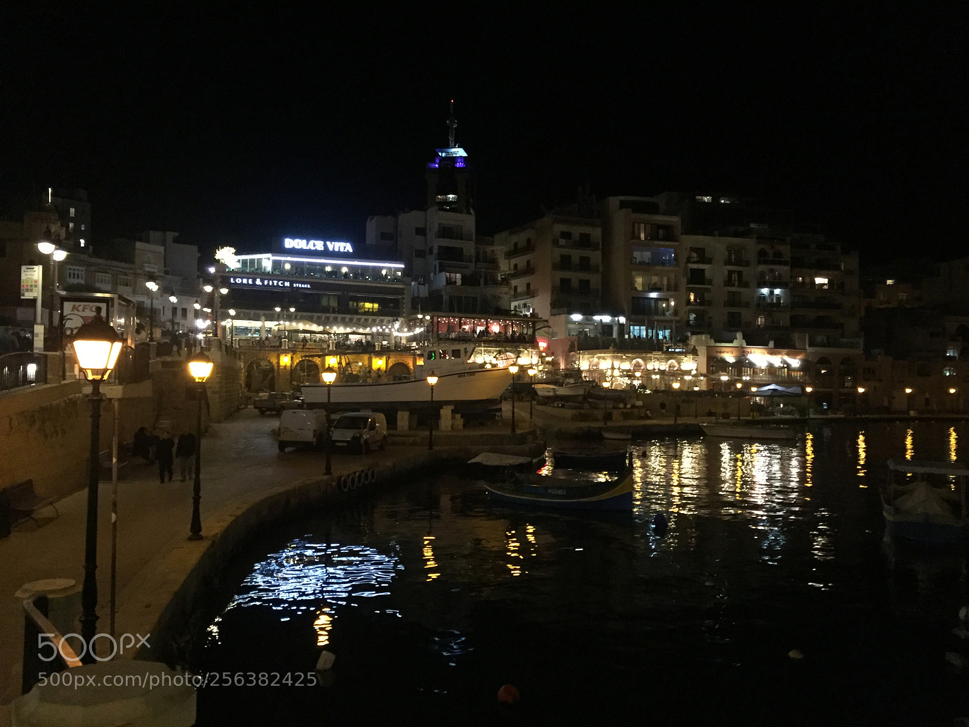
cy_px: 364
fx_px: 812
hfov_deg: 61.7
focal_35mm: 29
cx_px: 484
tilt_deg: +2.2
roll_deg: -0.8
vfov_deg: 48.2
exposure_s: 1/17
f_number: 2.2
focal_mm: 4.15
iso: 500
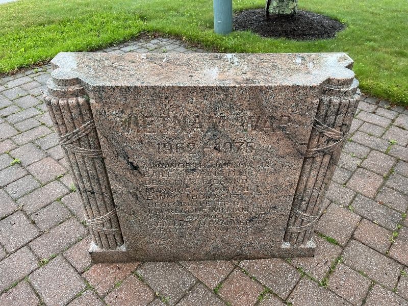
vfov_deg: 53.1
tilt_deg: -37.7
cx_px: 204
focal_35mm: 26
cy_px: 153
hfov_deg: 67.3
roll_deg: -1.9
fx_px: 306
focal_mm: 5.1
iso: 80
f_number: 1.6
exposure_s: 1/121
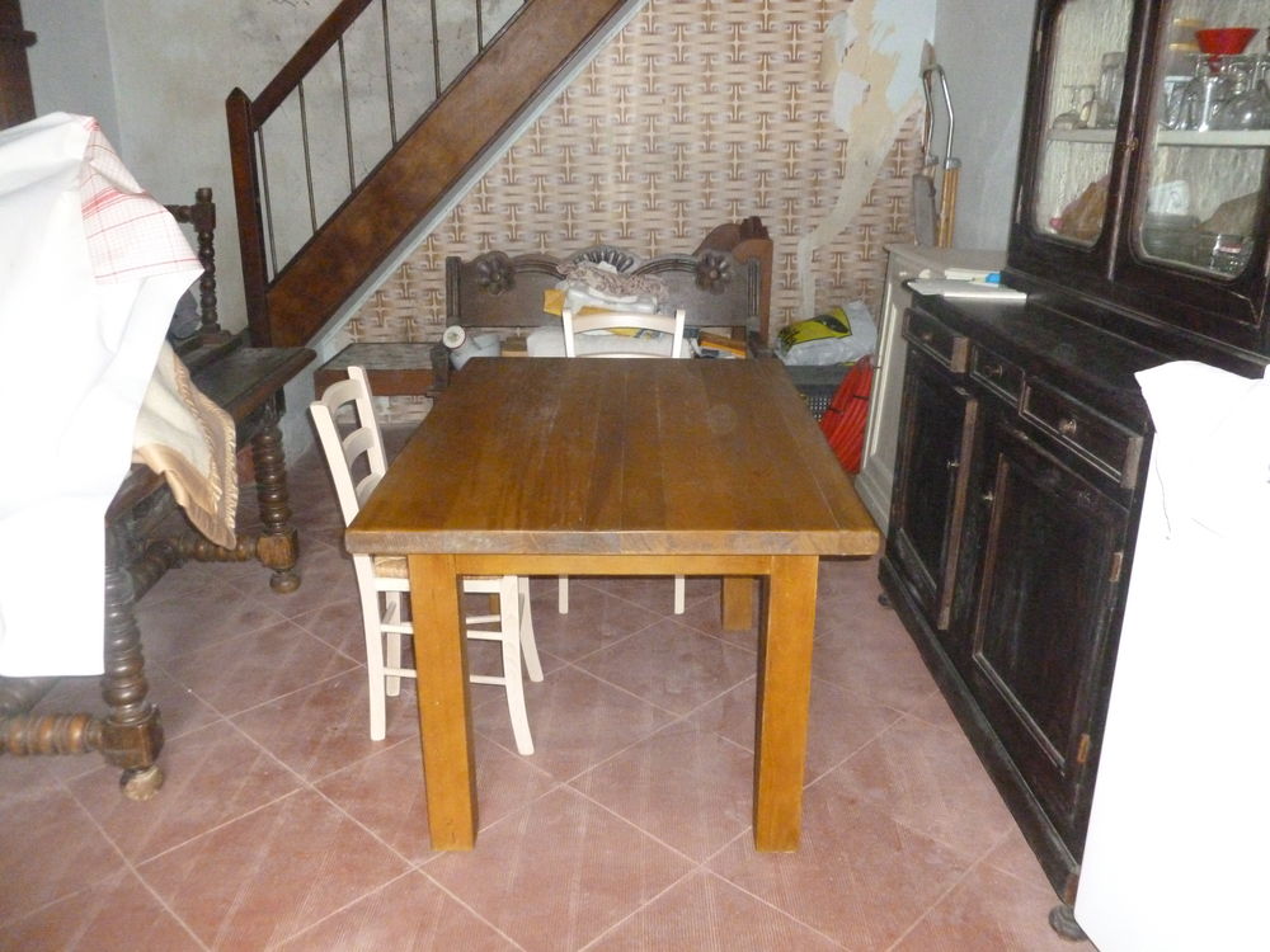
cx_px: 635
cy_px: 476
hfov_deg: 63.4
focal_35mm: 28
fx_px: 1027
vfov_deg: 49.7
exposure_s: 1/60
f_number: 3.3
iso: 800
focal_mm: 5
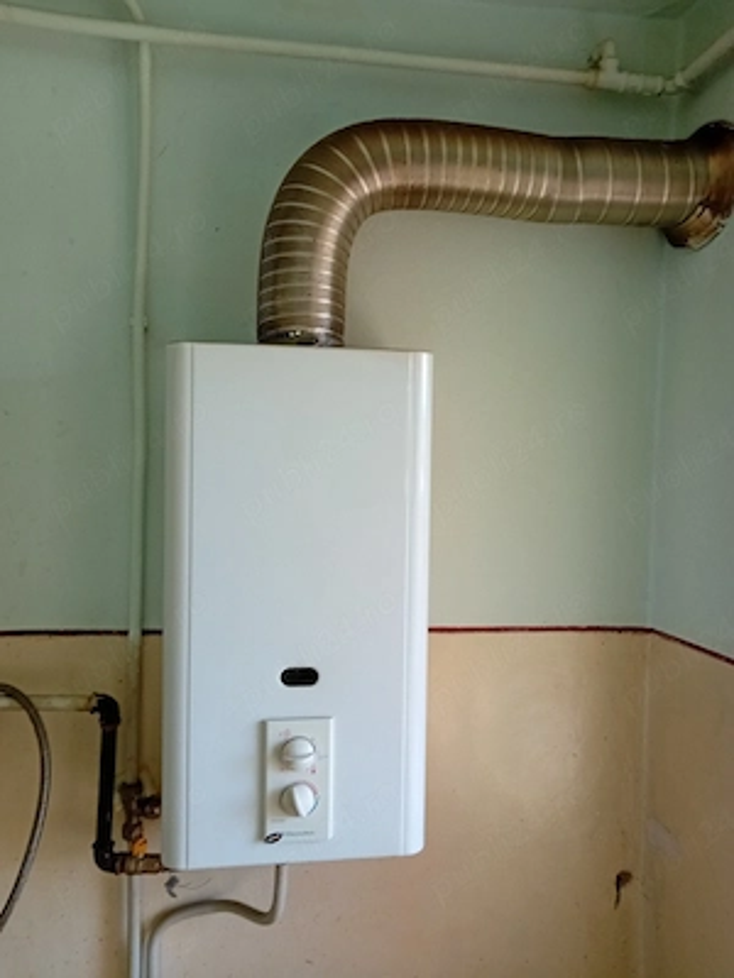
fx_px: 792
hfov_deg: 49.7
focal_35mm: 28
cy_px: 489
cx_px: 367
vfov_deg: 63.4
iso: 125
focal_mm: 3.38
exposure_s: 1/33.4
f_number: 2.8
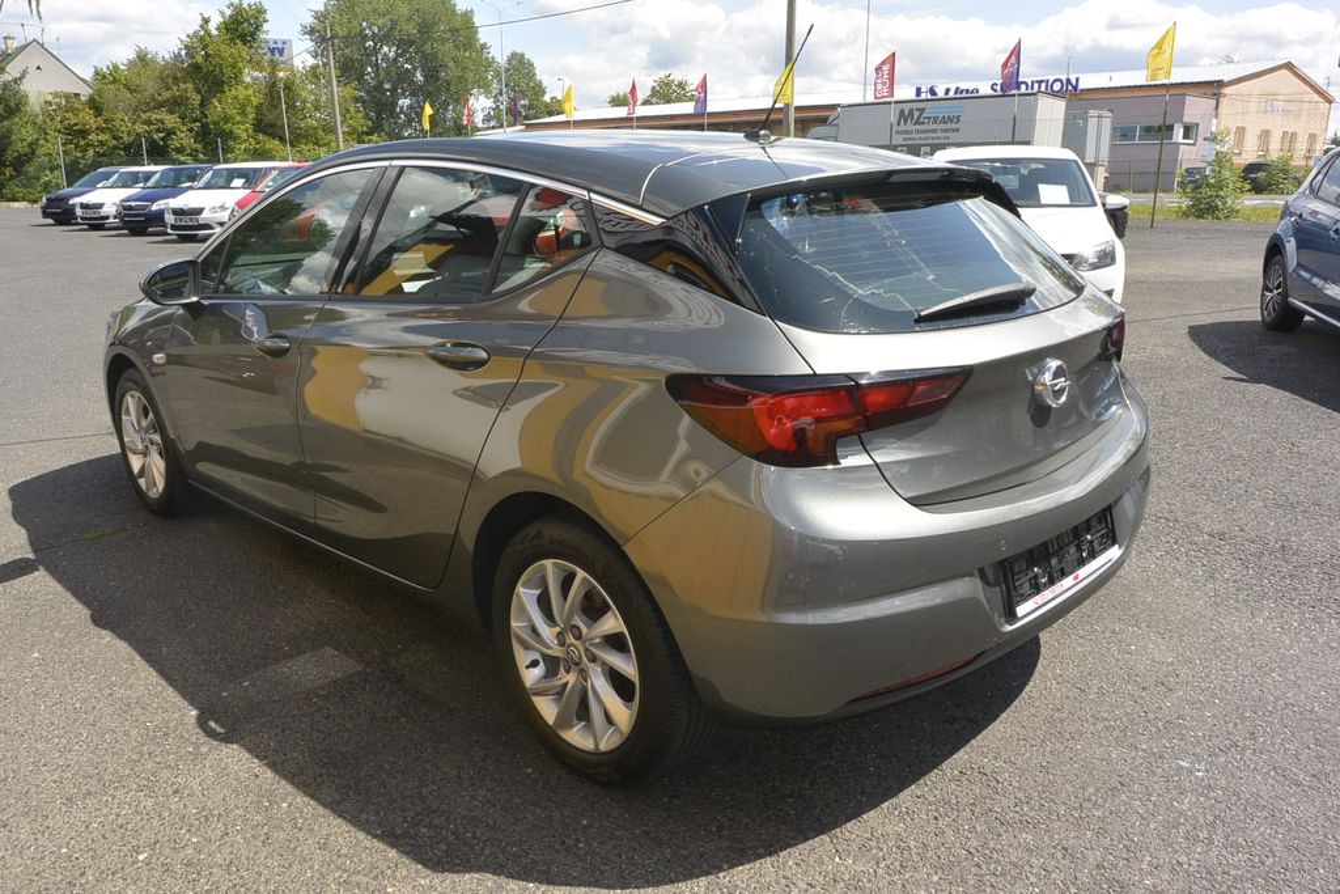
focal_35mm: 27
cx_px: 670
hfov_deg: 67.4
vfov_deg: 47.9
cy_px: 447
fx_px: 1005
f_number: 9
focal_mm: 10
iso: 160
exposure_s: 1/250
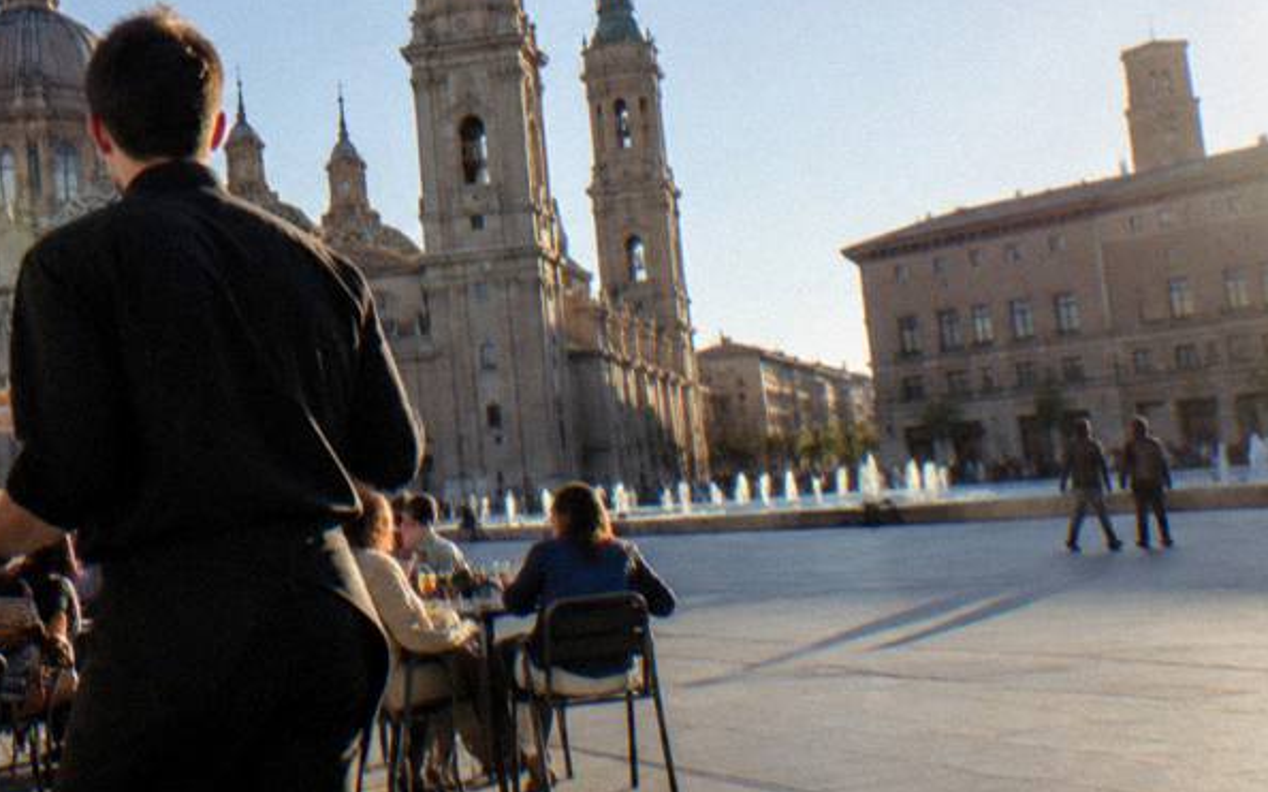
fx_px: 2073
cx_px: 393
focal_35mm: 60
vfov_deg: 21.5
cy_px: 243
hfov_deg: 33.6
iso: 500
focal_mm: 35
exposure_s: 1/200
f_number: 10
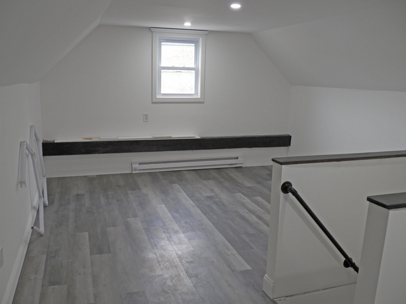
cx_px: 203
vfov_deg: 45.4
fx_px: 364
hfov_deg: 58.4
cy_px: 152
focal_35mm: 31
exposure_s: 1/40
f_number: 2.8
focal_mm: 5.5
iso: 125
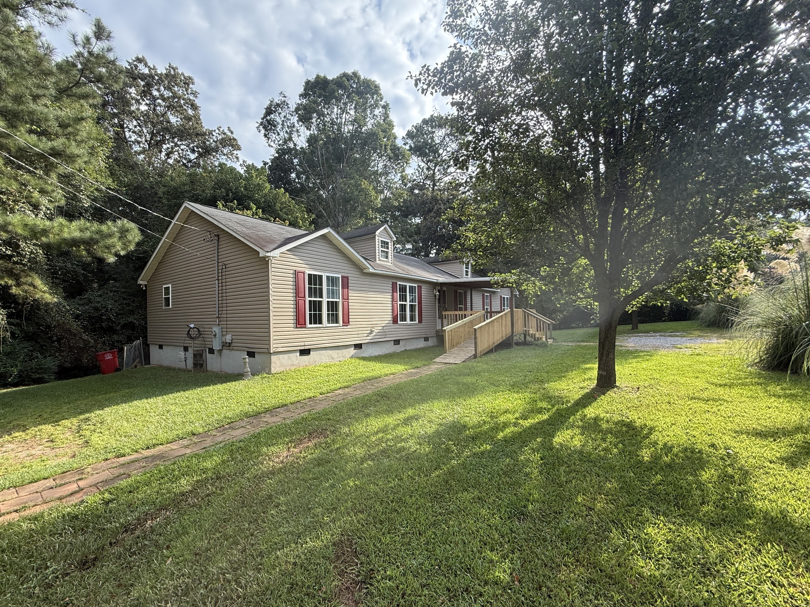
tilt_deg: +0.2
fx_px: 351
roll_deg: +0.6
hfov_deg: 98.1
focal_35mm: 15
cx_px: 380
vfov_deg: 81.7
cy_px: 320
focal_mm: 2.22
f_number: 2.2
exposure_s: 1/368
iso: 50
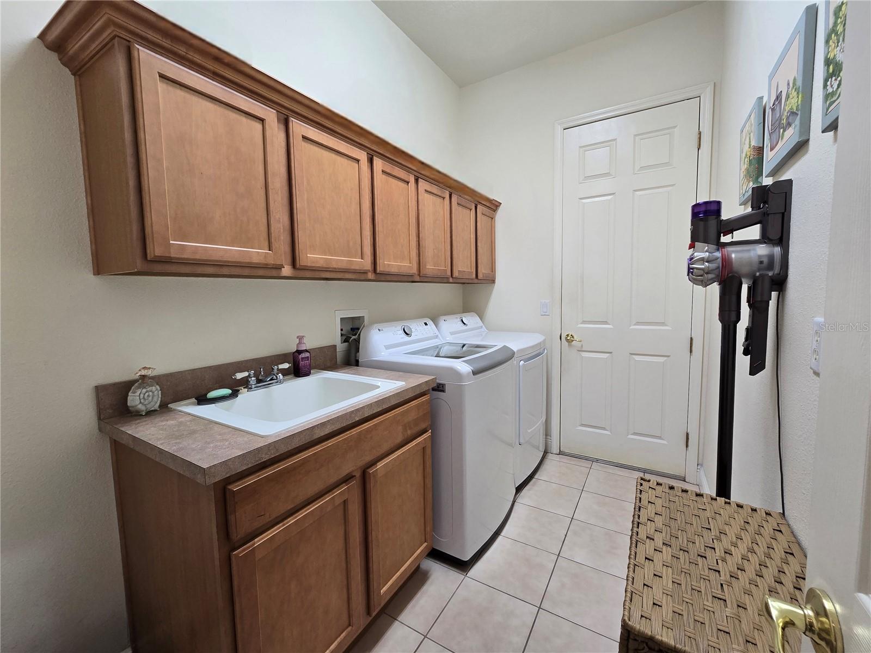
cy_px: 326
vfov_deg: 89.9
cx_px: 436
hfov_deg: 106.2
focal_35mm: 13
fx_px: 327
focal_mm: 2.2
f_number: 2.2
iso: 125
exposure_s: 1/60.2
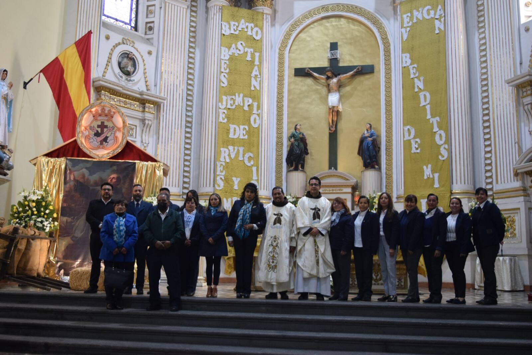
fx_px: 554
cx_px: 266
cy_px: 178
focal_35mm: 38
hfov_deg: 51.3
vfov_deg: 35.5
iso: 1600
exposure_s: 1/60
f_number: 4
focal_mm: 25
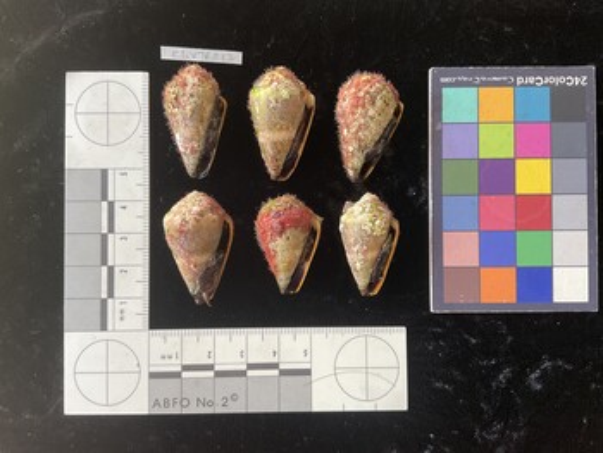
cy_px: 226
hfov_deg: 61.6
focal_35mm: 29
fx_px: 506
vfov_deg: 48.3
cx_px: 302
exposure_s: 1/60
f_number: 1.8
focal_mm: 3
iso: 32
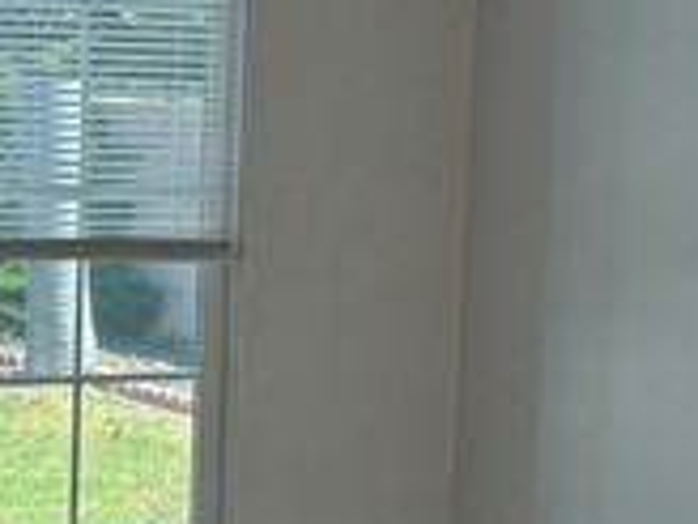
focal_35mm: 150
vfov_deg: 9.8
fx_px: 3025
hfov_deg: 13.1
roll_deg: -2.4
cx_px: 238
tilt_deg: -9.3
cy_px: 575
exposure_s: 1/391
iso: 100
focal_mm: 6.76
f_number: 1.78
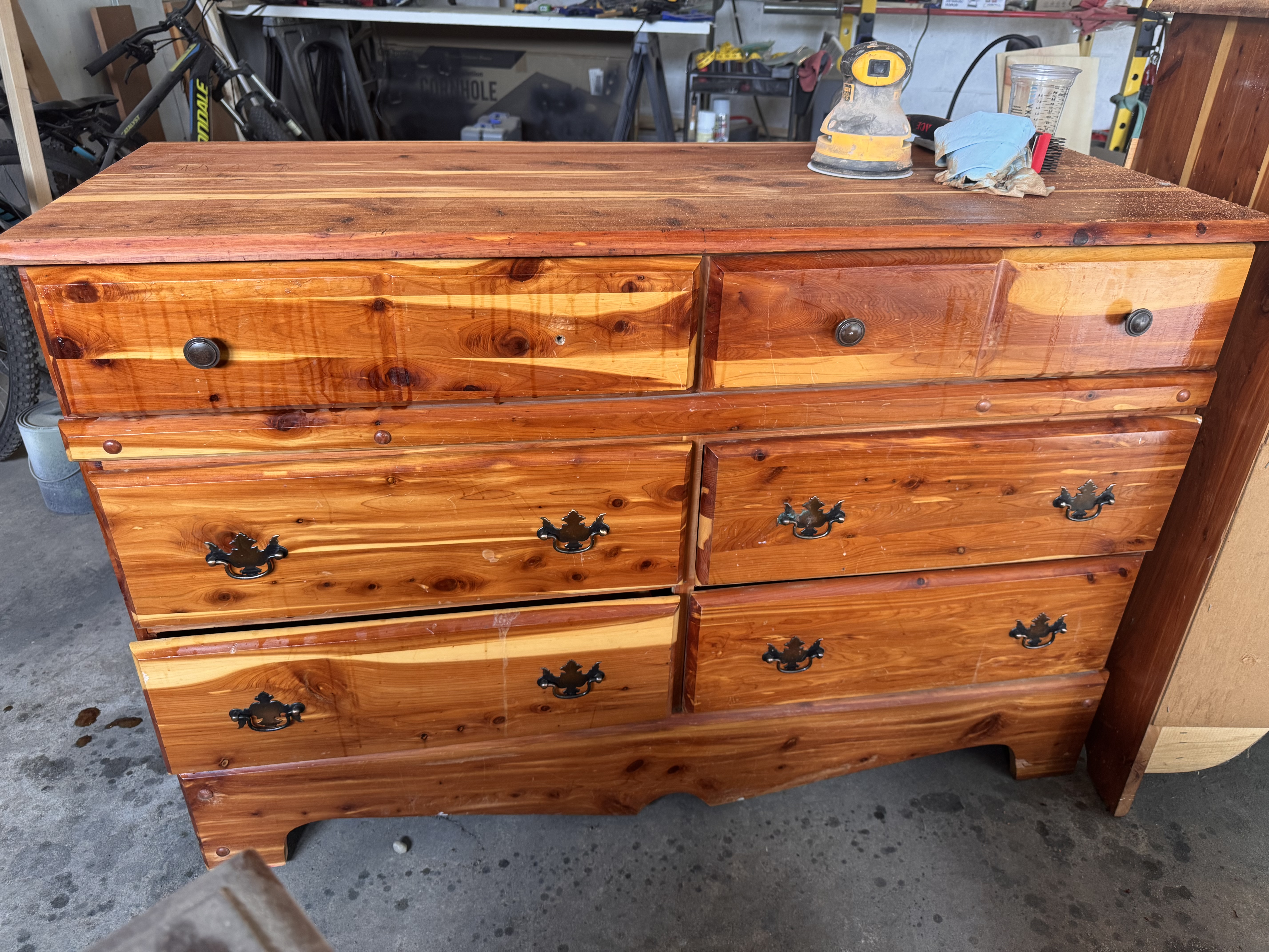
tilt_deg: -29.7
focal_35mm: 24
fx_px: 880
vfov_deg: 56.8
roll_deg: -2.0
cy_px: 476
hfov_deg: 71.6
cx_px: 634
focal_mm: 6.76
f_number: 1.78
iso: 200
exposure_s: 1/60
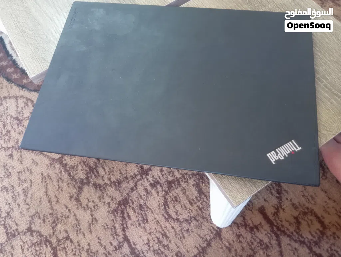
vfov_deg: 49.9
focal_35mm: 28
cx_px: 170
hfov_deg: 63.4
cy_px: 128
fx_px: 276
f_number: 1.8
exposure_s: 1/20
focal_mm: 4.22
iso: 1417
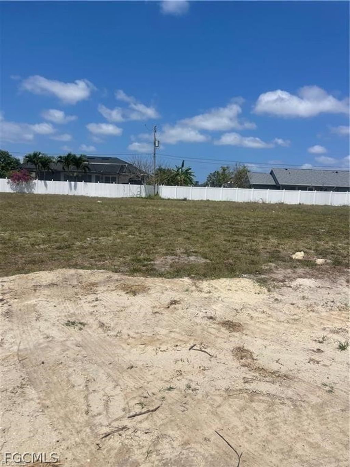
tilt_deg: -4.9
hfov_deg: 54.9
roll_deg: -2.8
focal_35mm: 25
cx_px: 175
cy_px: 234
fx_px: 337
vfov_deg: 69.4
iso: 32
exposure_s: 1/7407
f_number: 1.6
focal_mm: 5.1
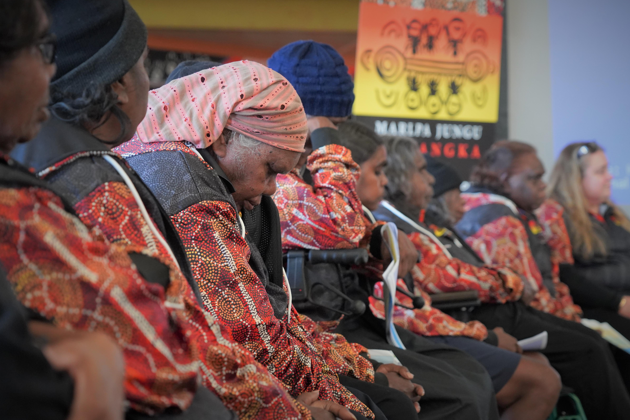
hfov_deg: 19.6
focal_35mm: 104
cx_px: 312
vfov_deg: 13.2
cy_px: 209
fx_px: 1820
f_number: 5.6
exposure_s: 1/160
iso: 4000
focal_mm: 100
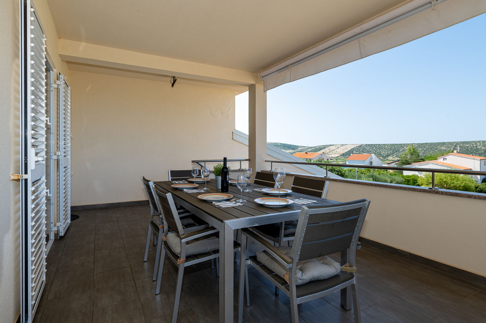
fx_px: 256
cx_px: 243
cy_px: 162
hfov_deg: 86.9
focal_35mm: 19
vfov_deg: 64.5
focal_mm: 19
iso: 100
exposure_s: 1/200
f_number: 9
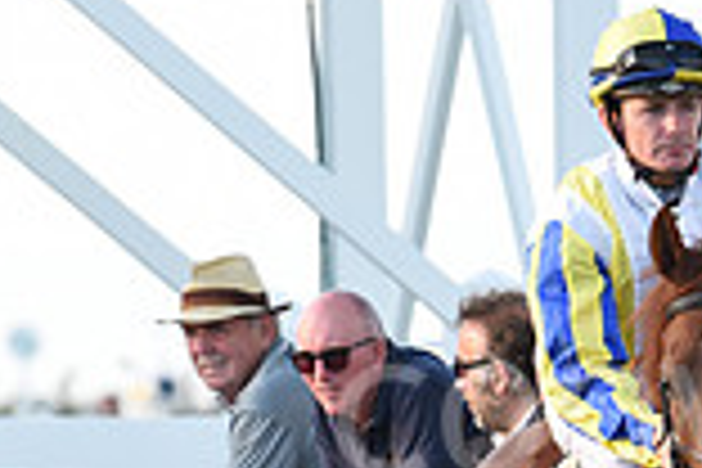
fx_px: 14507
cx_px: 927
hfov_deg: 2.8
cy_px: 695
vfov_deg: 1.8
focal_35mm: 744
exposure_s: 1/640
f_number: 5
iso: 1000
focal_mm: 200
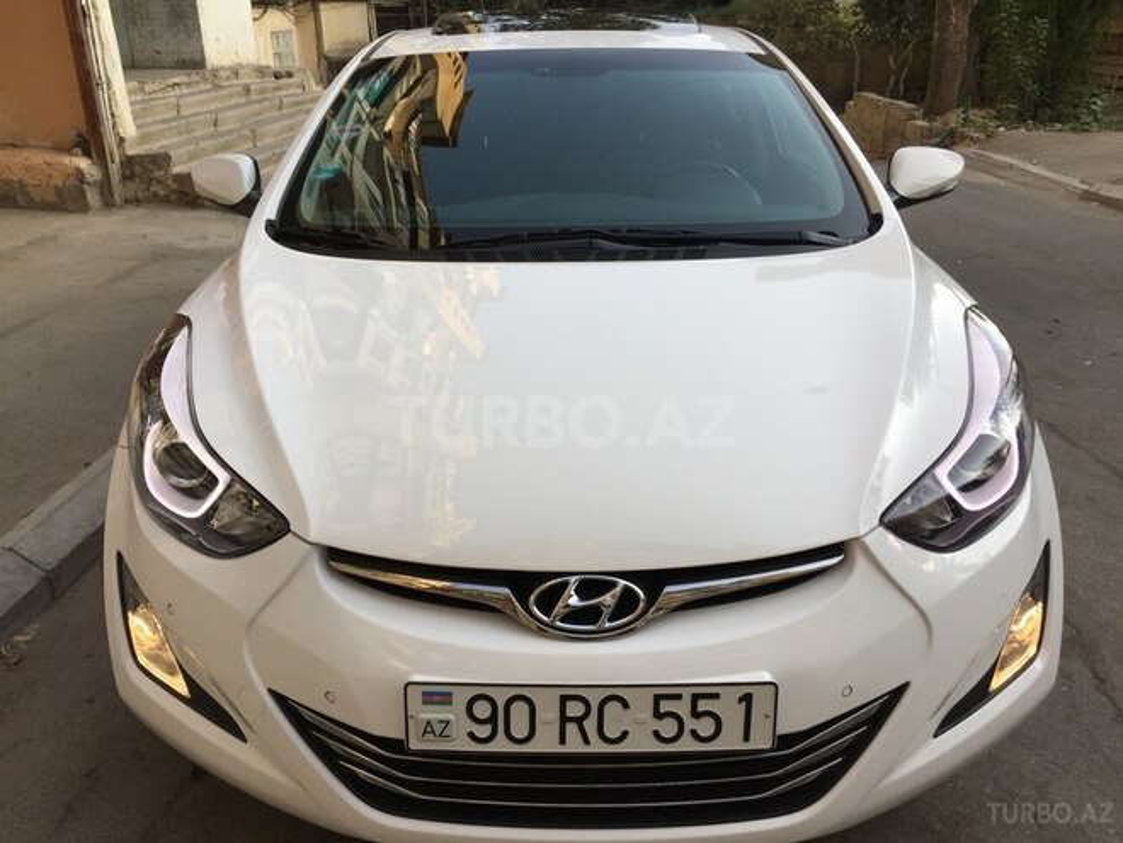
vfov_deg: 48.2
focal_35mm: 29
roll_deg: -0.2
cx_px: 562
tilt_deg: -22.5
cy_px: 422
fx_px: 941
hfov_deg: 61.7
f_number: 2.2
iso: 32
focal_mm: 4.15
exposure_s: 1/304
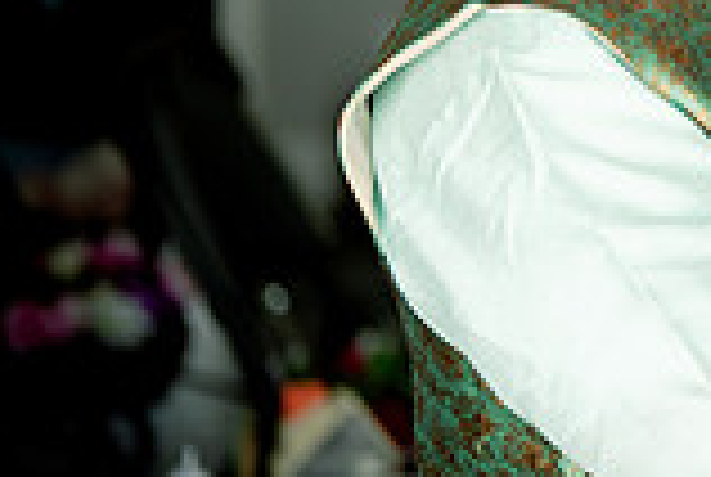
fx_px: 3621
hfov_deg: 10.7
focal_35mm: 183
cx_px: 1134
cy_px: -124
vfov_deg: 7.5
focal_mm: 50
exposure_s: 1/320
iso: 320
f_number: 1.4
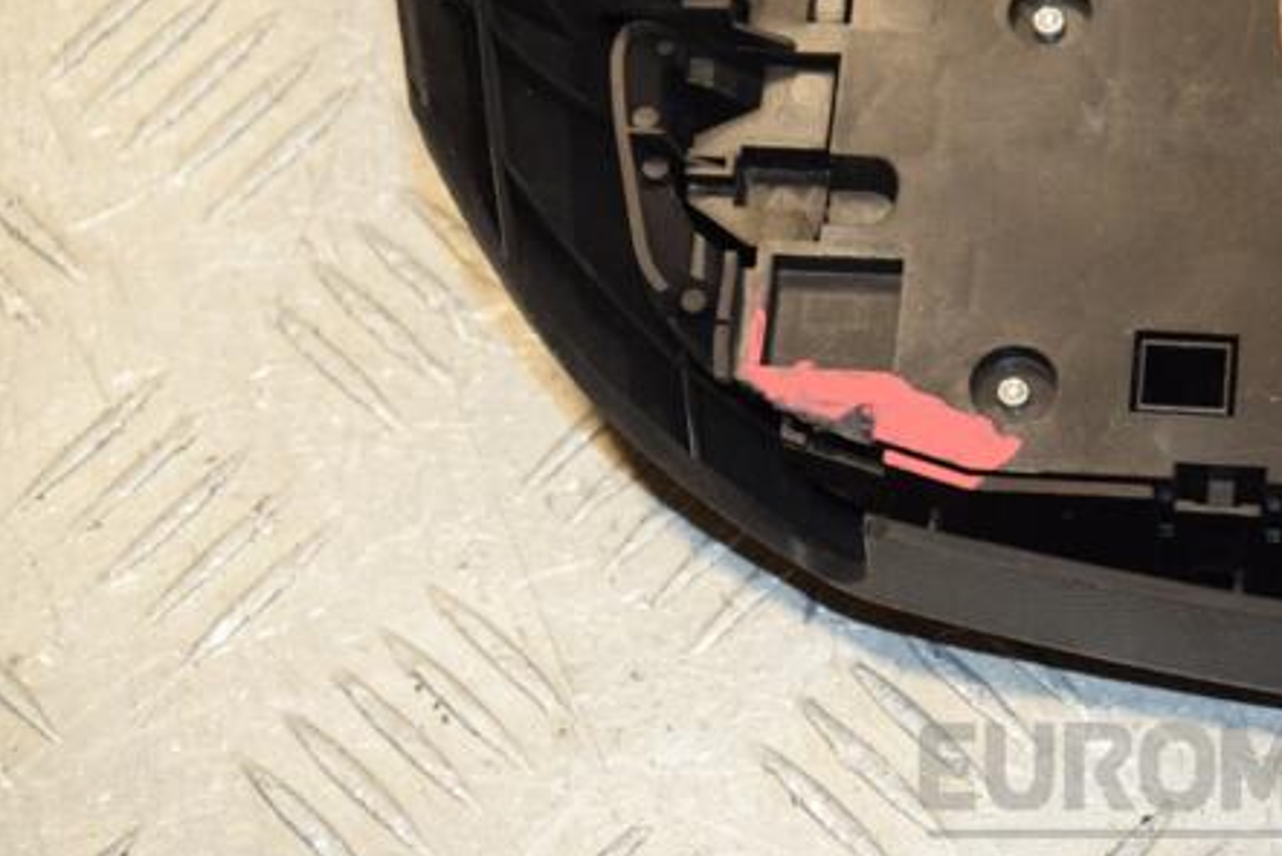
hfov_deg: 13.4
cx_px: 864
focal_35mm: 153
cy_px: 380
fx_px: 5439
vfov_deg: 9.0
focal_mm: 75
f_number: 7.1
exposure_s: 1/200
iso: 800
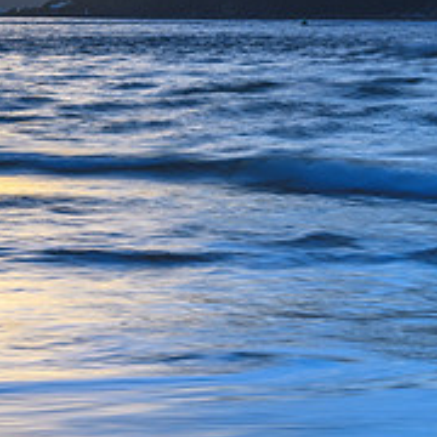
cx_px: -1
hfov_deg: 12.3
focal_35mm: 140
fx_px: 2000
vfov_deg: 12.3
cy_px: -12
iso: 50
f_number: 6.3
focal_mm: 34
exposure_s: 1/2.5
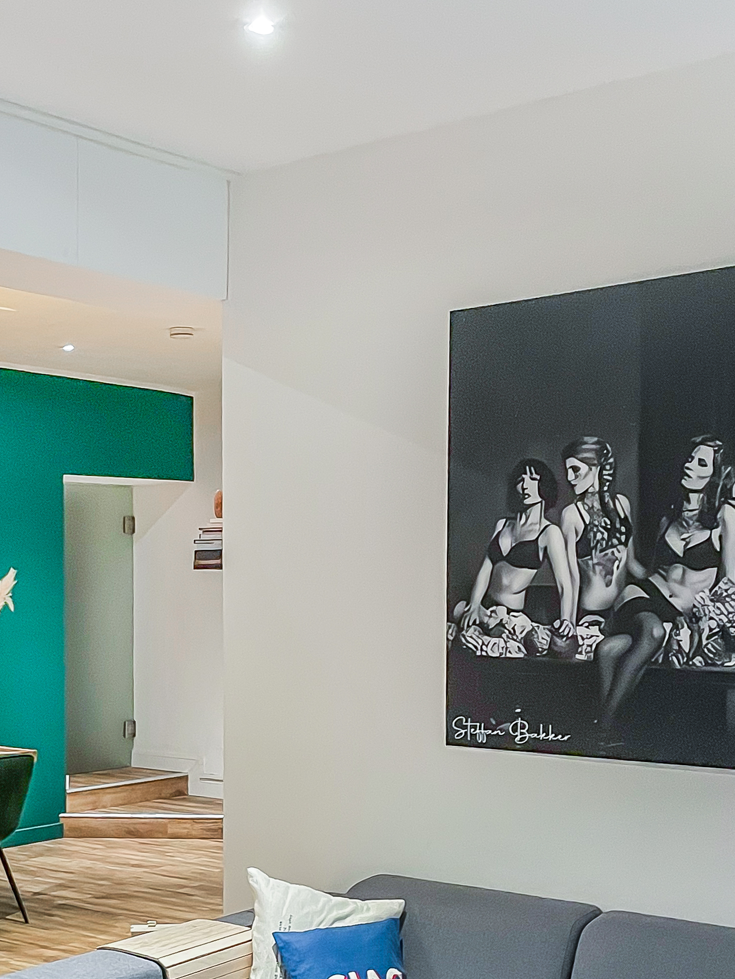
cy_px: 853
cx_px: 251
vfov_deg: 35.0
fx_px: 1472
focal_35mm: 52
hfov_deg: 27.9
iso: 500
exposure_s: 1/35
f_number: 1.6
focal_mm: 4.2
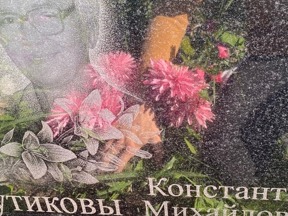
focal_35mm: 42
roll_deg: +4.2
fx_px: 349
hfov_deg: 44.8
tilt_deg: -30.9
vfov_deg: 34.3
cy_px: 107
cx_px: 157
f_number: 1.8
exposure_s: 1/149
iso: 32
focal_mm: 4.25
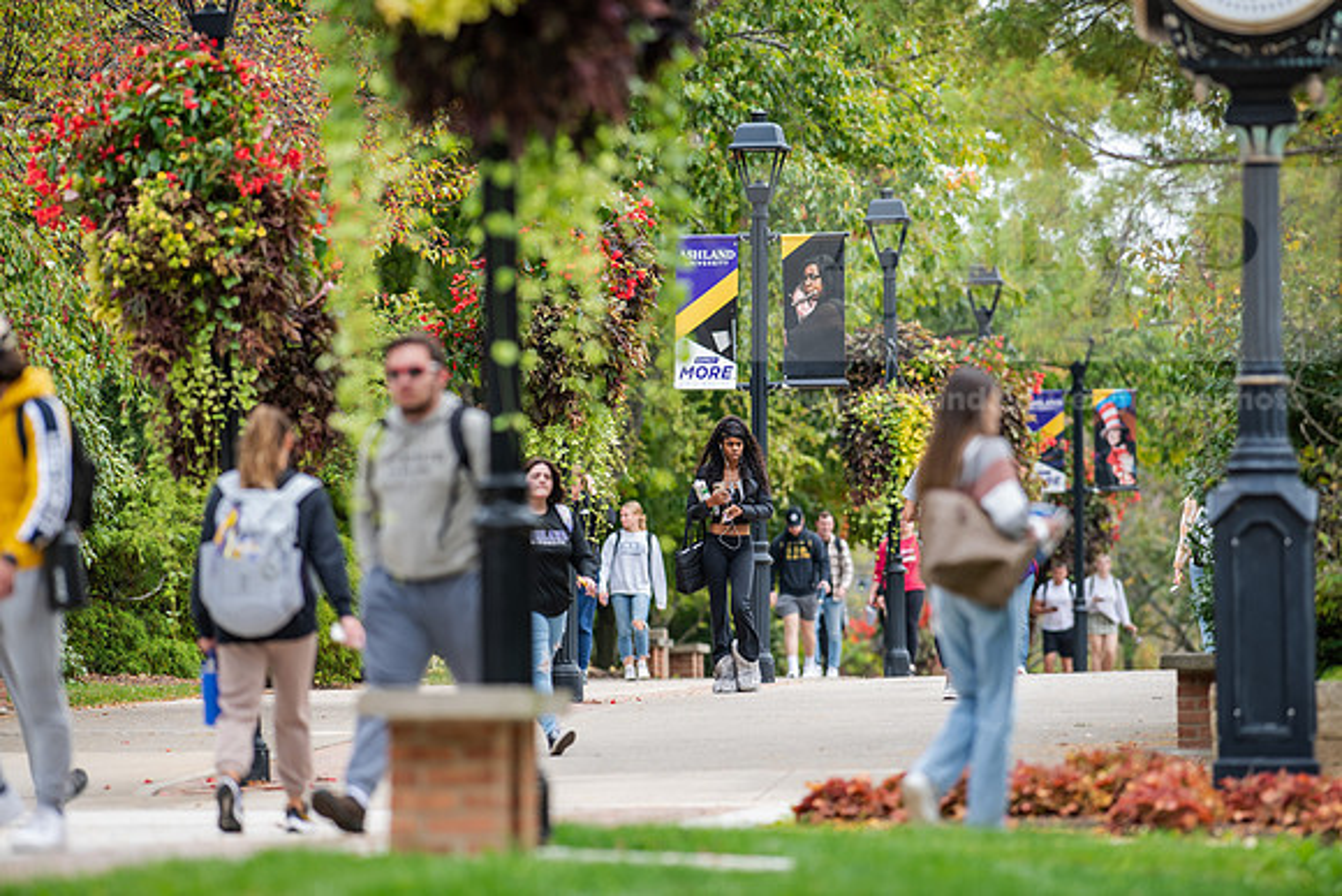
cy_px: 448
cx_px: 671
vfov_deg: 4.6
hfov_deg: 6.9
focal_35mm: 300
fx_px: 11185
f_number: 4
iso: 250
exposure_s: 1/400
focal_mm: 300
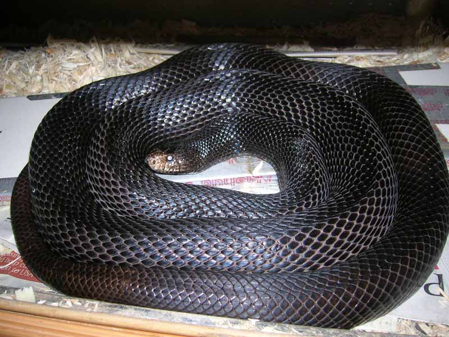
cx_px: 224
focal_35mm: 34
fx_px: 441
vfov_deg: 41.8
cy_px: 168
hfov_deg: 54.0
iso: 50
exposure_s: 1/60.1
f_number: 2.9
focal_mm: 5.7
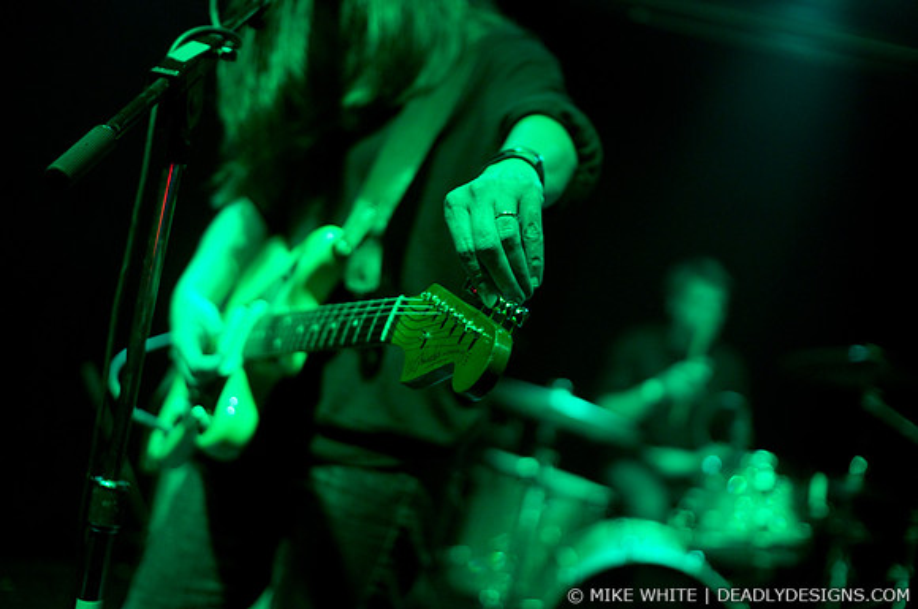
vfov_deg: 29.8
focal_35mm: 45
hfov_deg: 43.7
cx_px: 459
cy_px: 304
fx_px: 1146
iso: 1000
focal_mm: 30
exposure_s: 1/30
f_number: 1.8
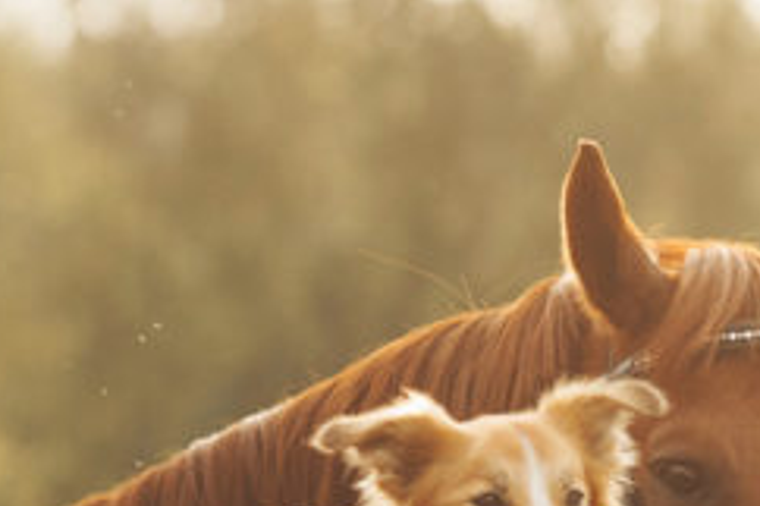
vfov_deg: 3.2
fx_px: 9050
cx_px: 660
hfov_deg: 4.8
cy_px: 750
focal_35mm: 429
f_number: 4.5
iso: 400
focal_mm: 135
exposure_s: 1/1000
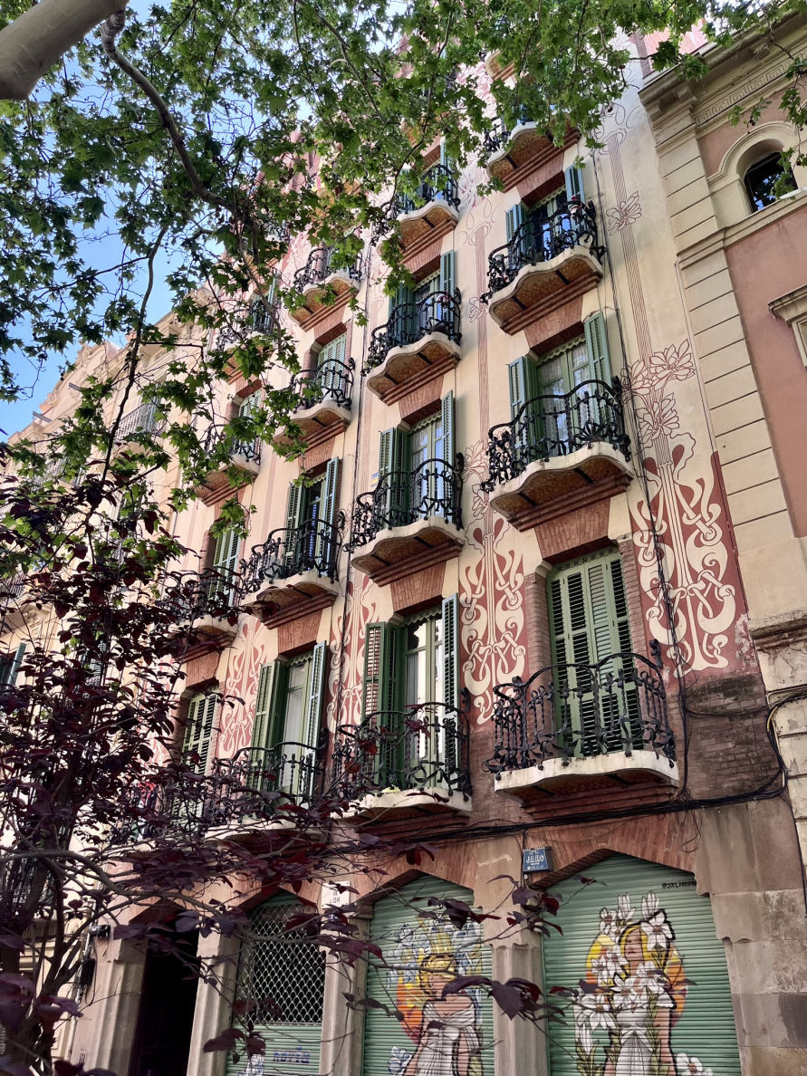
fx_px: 808
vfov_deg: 67.3
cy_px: 538
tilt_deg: +30.6
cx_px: 404
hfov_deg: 53.1
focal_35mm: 26
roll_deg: -0.8
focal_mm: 5.1
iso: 50
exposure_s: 1/608
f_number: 1.6
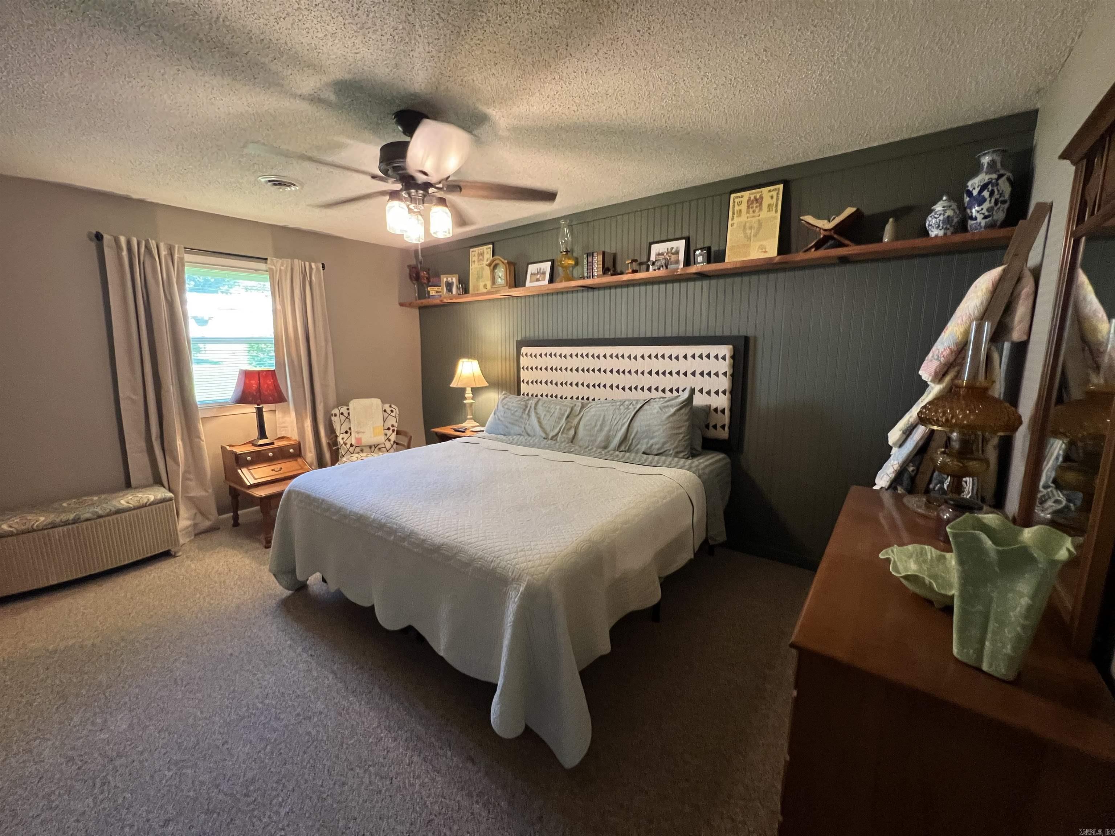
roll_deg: +0.6
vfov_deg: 89.9
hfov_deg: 106.2
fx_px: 419
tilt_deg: -9.8
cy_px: 418
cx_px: 558
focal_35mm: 13
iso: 640
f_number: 1.8
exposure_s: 1/60
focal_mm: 1.57
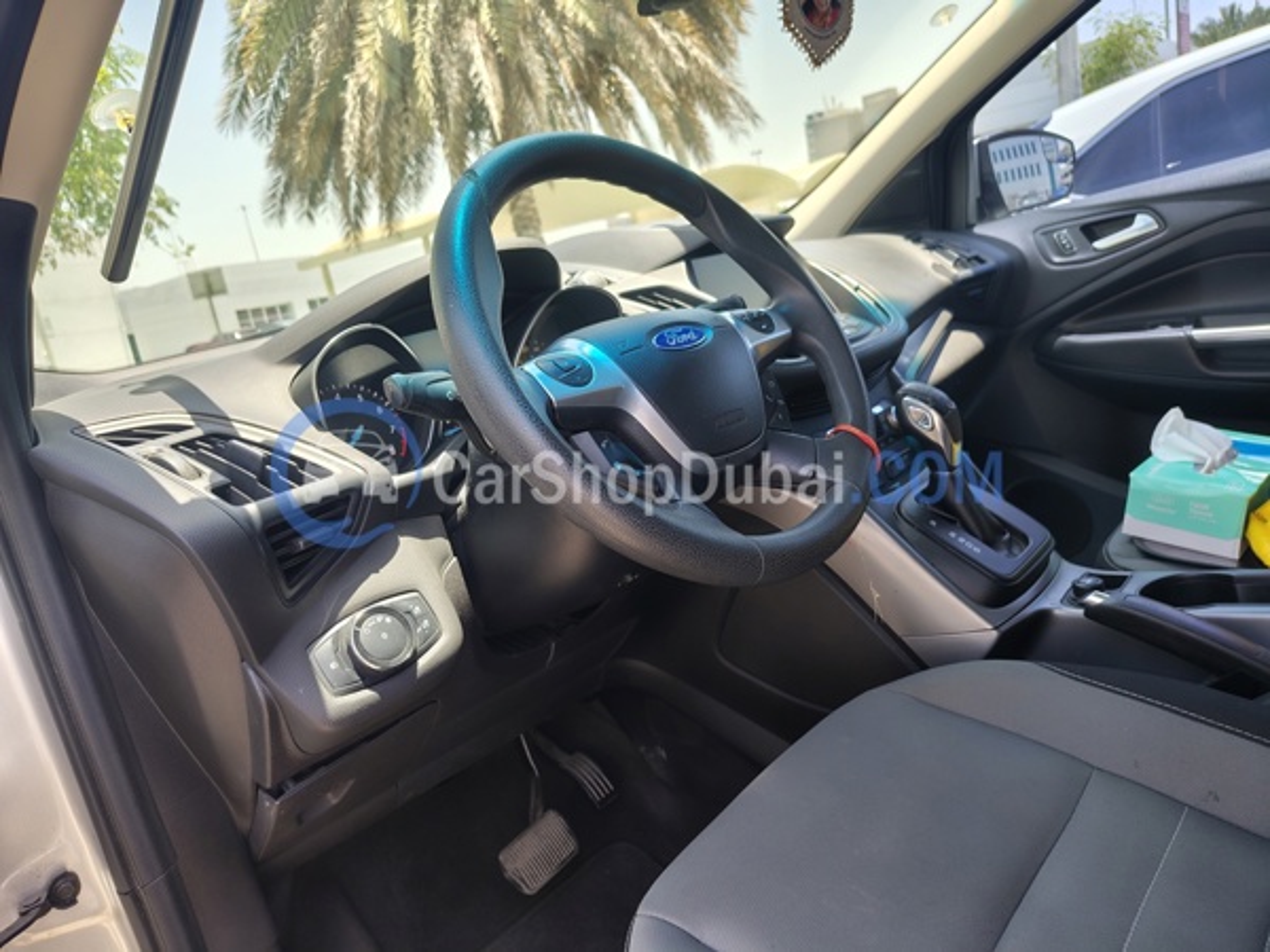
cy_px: 476
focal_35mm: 24
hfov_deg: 71.6
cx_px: 635
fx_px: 881
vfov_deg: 56.8
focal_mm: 5.56
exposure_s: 1/120
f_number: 1.8
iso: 100
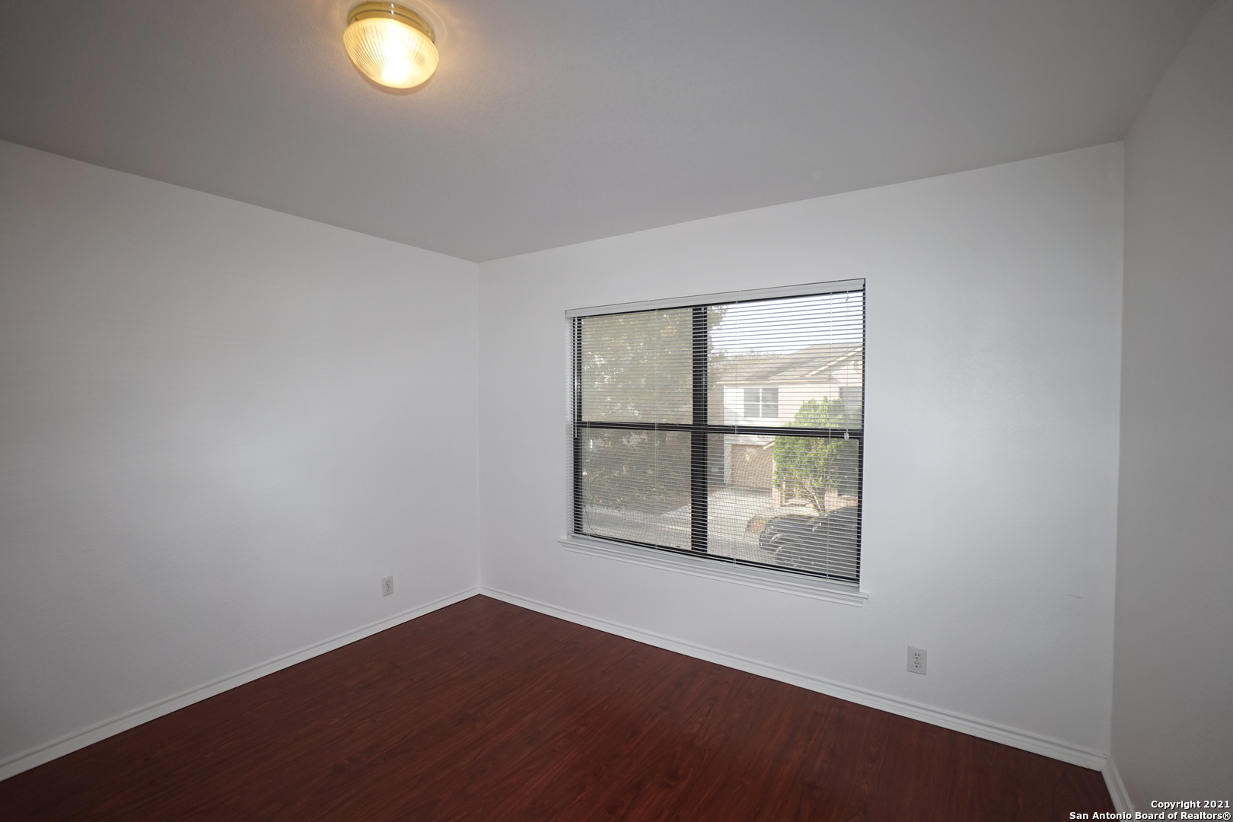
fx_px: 514
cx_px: 616
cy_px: 411
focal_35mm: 15
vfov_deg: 77.3
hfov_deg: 100.4
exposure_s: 1/160
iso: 250
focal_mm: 10
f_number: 4
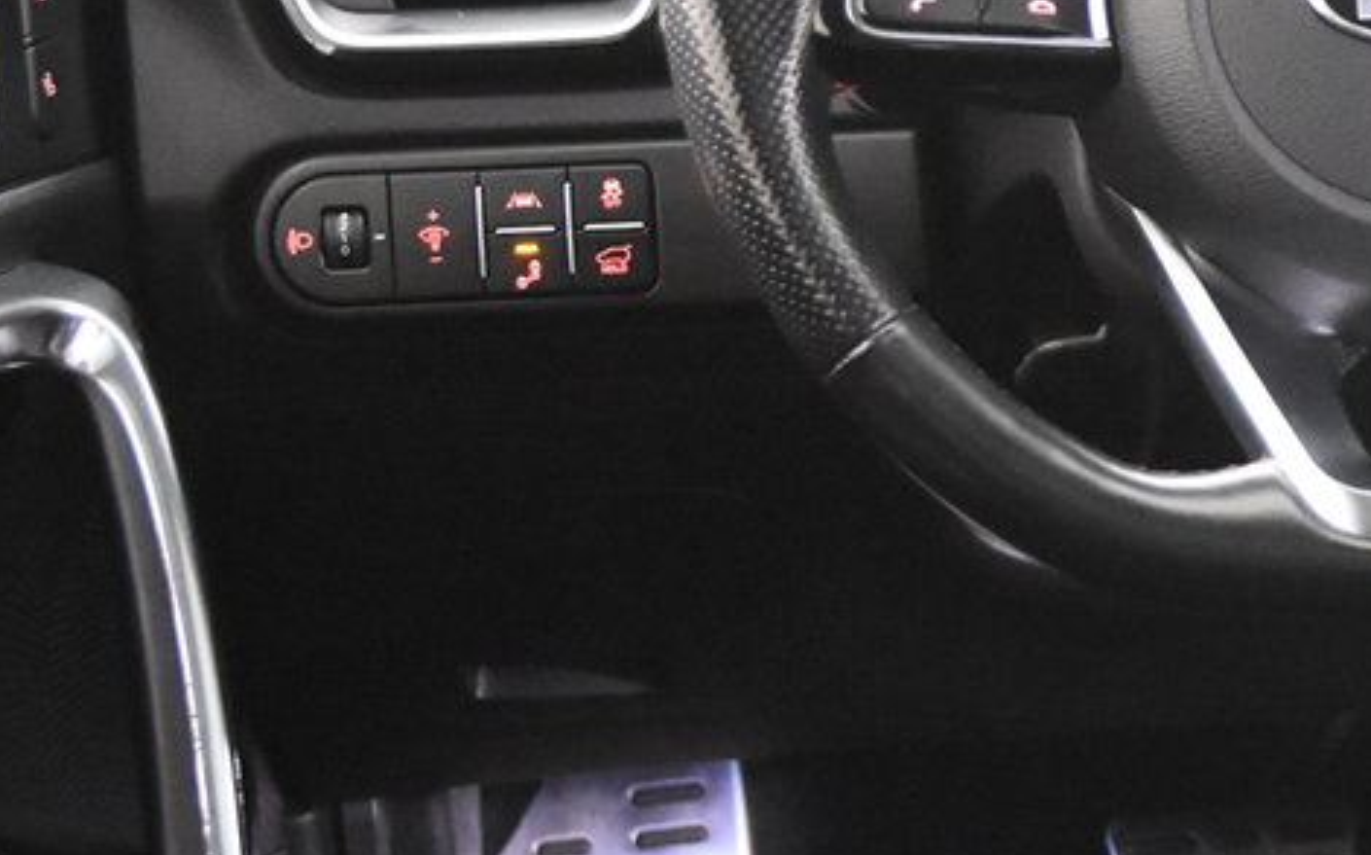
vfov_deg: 13.1
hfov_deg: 20.0
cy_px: 436
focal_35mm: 100
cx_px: 1459
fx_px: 3734
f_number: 3
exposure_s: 1/40
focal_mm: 24
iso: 8000
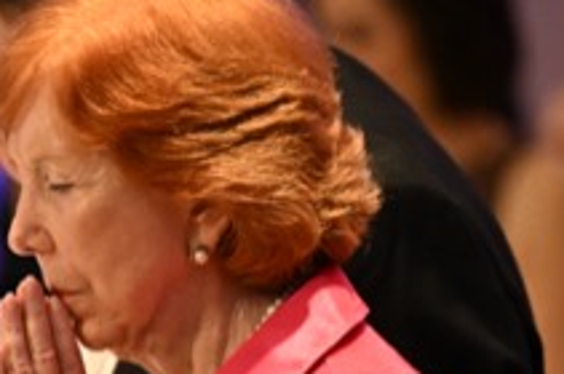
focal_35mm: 760
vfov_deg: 1.8
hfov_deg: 2.7
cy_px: 391
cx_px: 123
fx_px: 11888
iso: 6400
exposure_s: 1/100
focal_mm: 200
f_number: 2.8
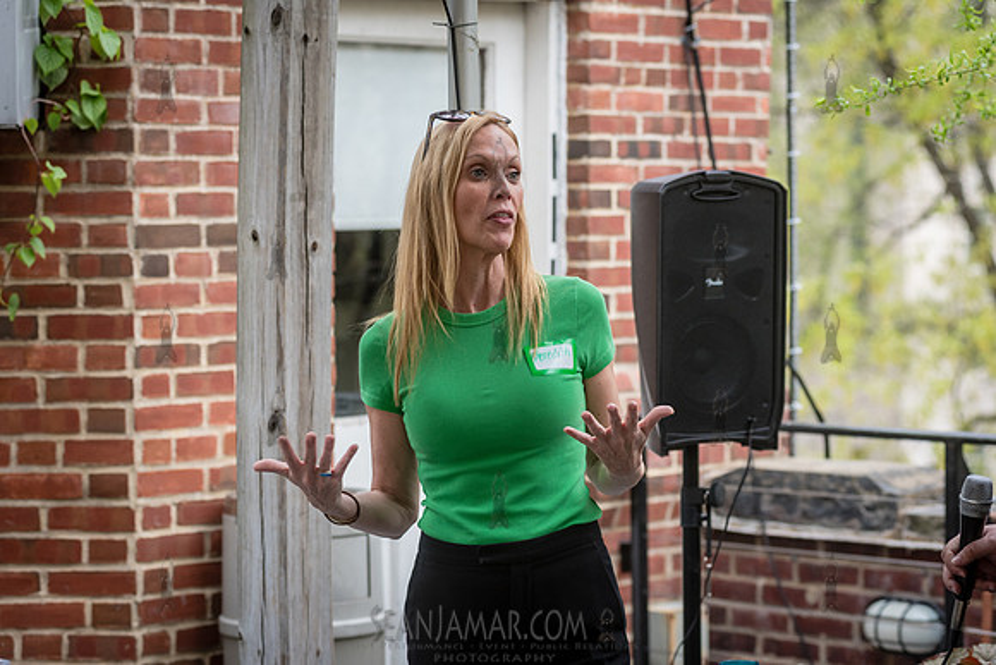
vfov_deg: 13.0
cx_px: 498
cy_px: 332
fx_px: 2906
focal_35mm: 105
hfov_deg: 19.5
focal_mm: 105
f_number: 4.5
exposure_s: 1/250
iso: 1000
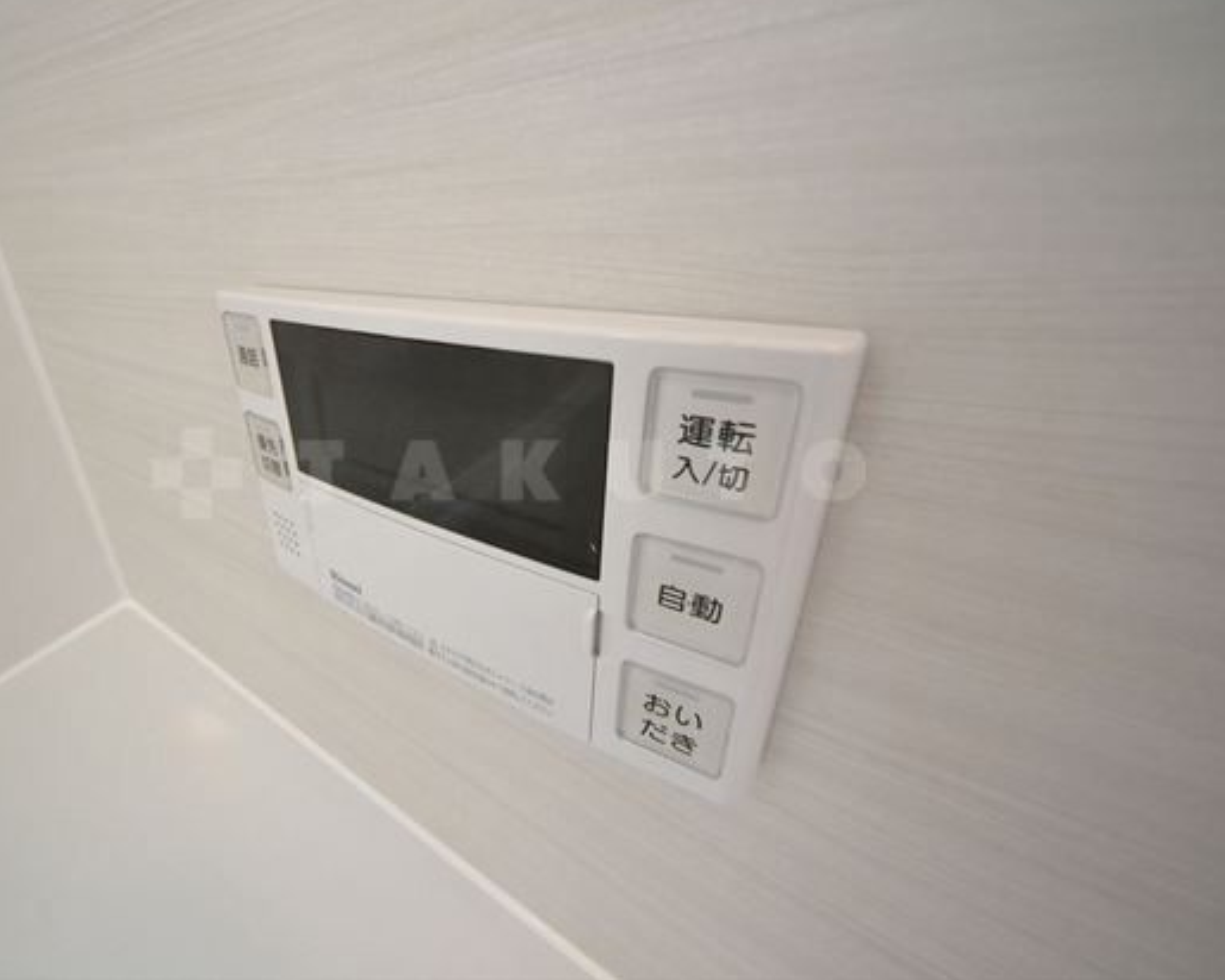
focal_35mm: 14
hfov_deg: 99.7
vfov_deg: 88.0
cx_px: 509
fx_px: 508
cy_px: 475
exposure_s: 1/100
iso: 3200
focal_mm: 8
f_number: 5
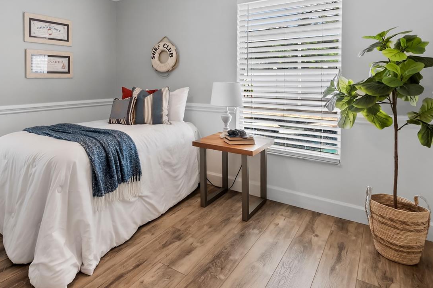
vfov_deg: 55.9
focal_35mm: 22
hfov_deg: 76.5
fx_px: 265
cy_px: 94
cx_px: 150
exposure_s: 1/5
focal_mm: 10
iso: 100
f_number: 9
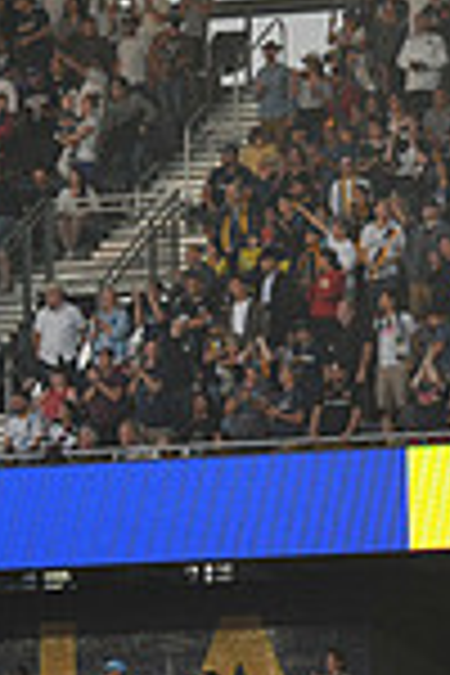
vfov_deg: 3.8
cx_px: -130
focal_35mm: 540
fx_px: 10124
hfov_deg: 2.5
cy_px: 490
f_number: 2.8
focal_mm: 140
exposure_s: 1/1000
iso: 640
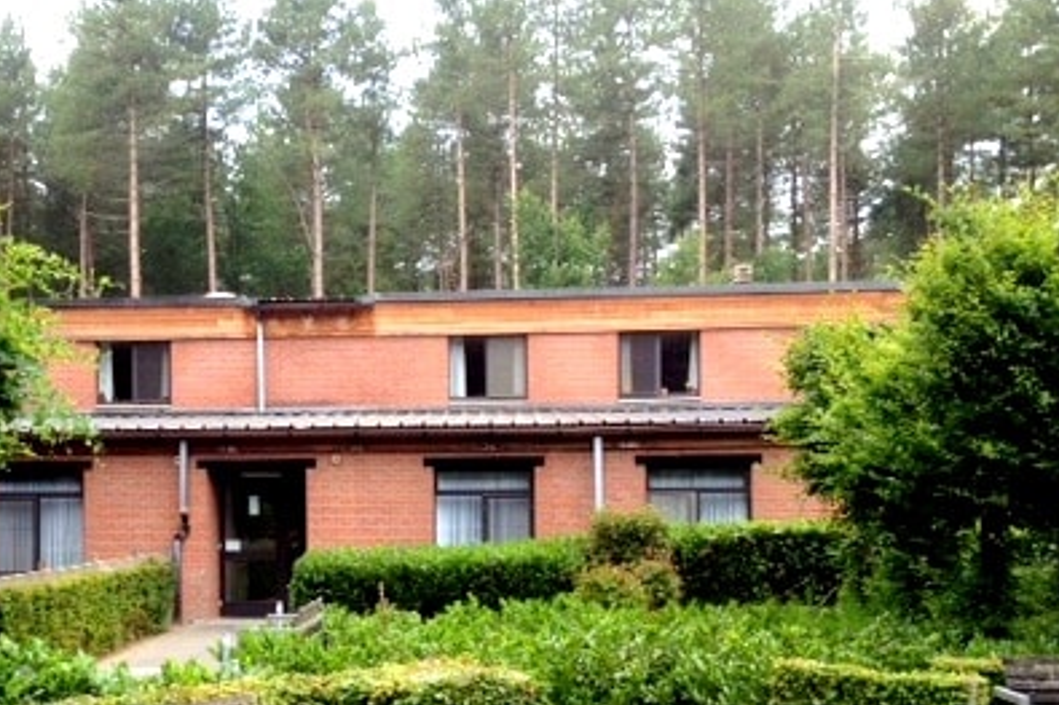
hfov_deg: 33.6
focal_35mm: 59
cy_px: 504
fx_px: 1735
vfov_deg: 22.8
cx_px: 332
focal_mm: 4.28
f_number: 2.4
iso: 50
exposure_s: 1/373
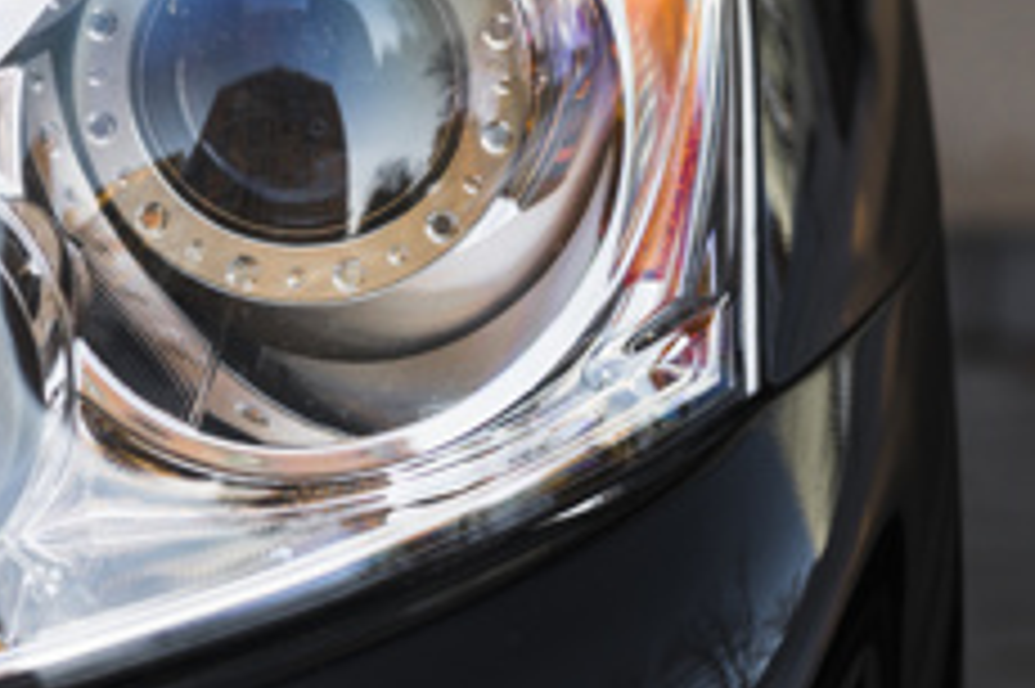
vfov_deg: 10.0
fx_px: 3907
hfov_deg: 14.6
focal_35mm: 136
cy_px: 52
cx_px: -176
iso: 400
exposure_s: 1/200
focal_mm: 50
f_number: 3.5
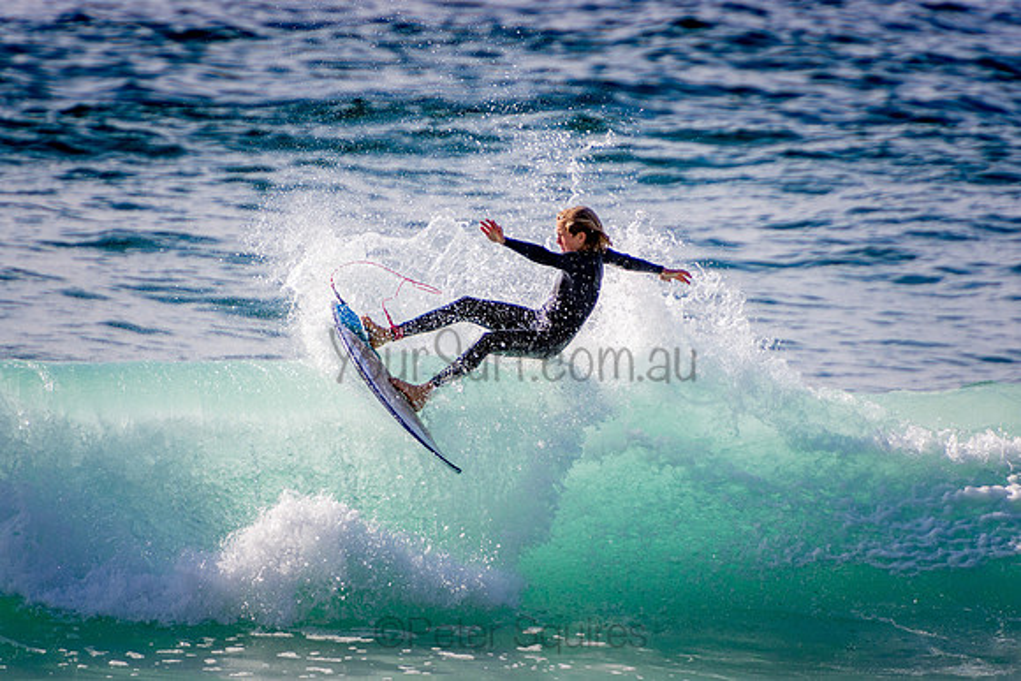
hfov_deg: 3.4
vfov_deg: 2.3
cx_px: 510
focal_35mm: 600
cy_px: 340
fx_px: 17020
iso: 220
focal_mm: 400
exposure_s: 1/2000
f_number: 5.6
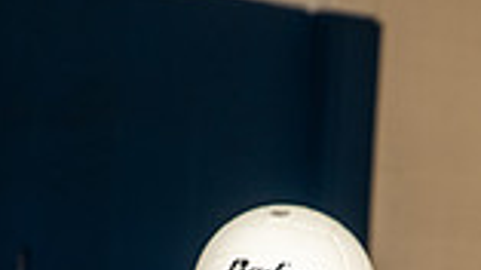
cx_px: 349
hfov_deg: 10.3
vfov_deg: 5.5
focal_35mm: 210
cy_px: 675
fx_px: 2676
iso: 320
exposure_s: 1/250
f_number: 7.1
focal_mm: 70
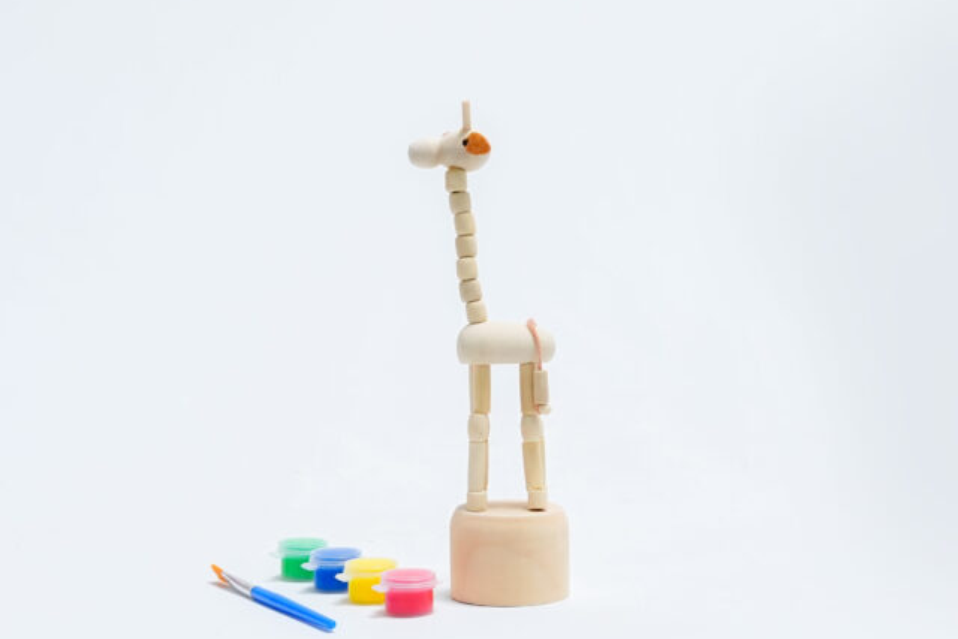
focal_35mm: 82
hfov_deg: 24.8
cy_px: 327
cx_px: 452
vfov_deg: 16.7
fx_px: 2182
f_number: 11
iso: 3200
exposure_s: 1/125
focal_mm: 50
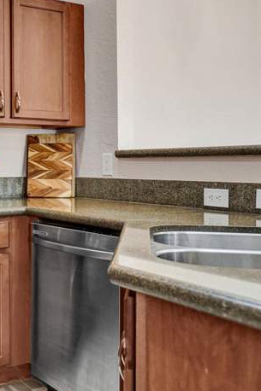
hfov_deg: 28.5
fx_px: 457
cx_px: -36
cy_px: 160
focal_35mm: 42
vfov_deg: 46.2
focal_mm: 16
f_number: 2.8
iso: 800
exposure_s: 1/640
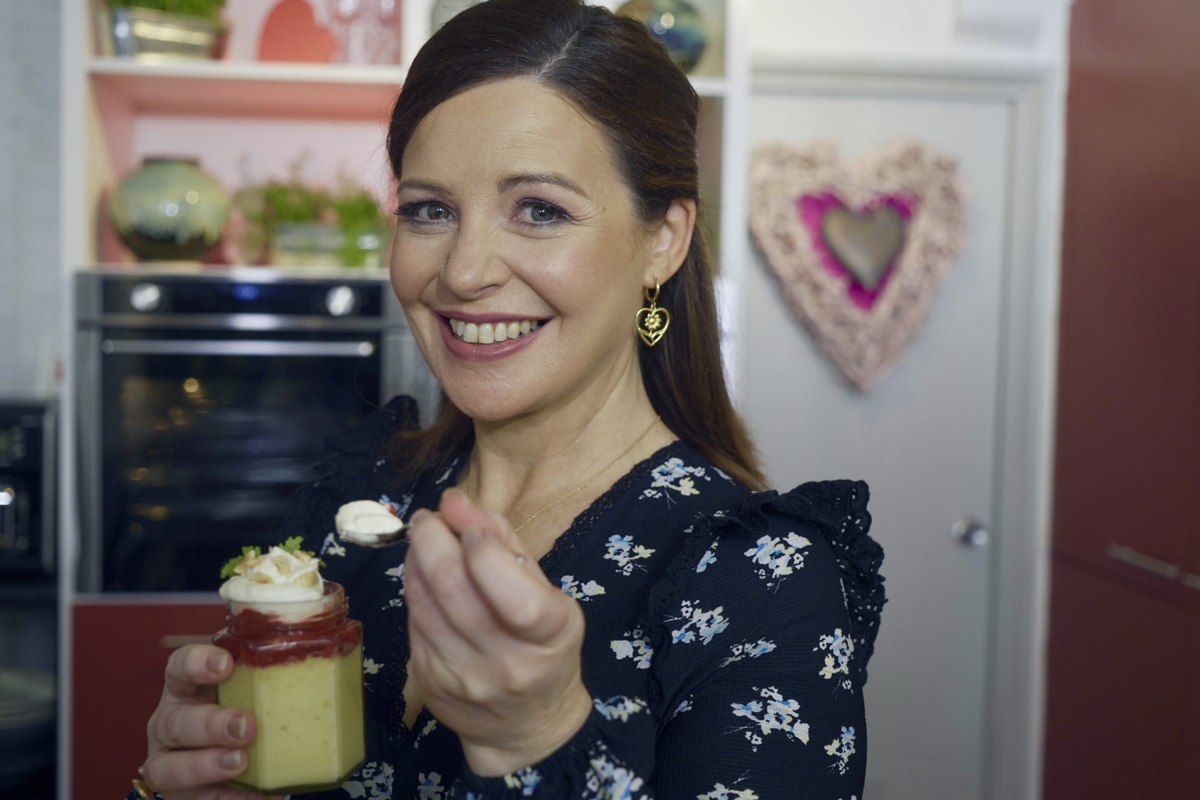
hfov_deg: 47.4
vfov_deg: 32.6
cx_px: 600
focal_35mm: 41
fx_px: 1367
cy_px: 400
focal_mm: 41
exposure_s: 1/60
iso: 400
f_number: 4
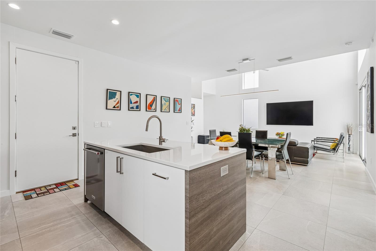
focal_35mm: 15
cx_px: 188
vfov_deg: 77.3
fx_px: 157
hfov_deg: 100.4
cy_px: 126
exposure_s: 1/30
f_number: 7.1
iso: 100
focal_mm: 10
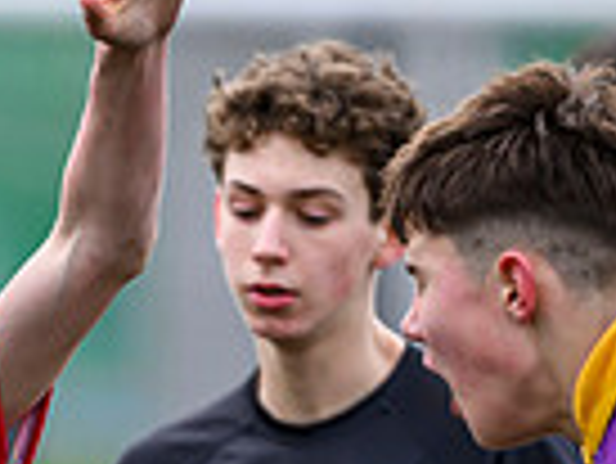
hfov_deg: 1.0
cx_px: -560
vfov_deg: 0.8
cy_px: 1000
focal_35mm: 1898
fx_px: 33805
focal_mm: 400
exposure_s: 1/1600
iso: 500
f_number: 3.5
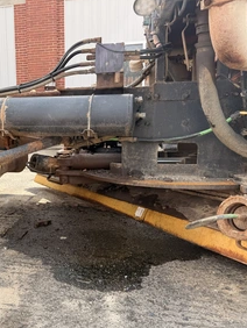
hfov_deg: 39.8
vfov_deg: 53.9
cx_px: 42
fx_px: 323
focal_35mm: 34
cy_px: 171
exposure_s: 1/735
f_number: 1.78
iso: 80
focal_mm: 6.76
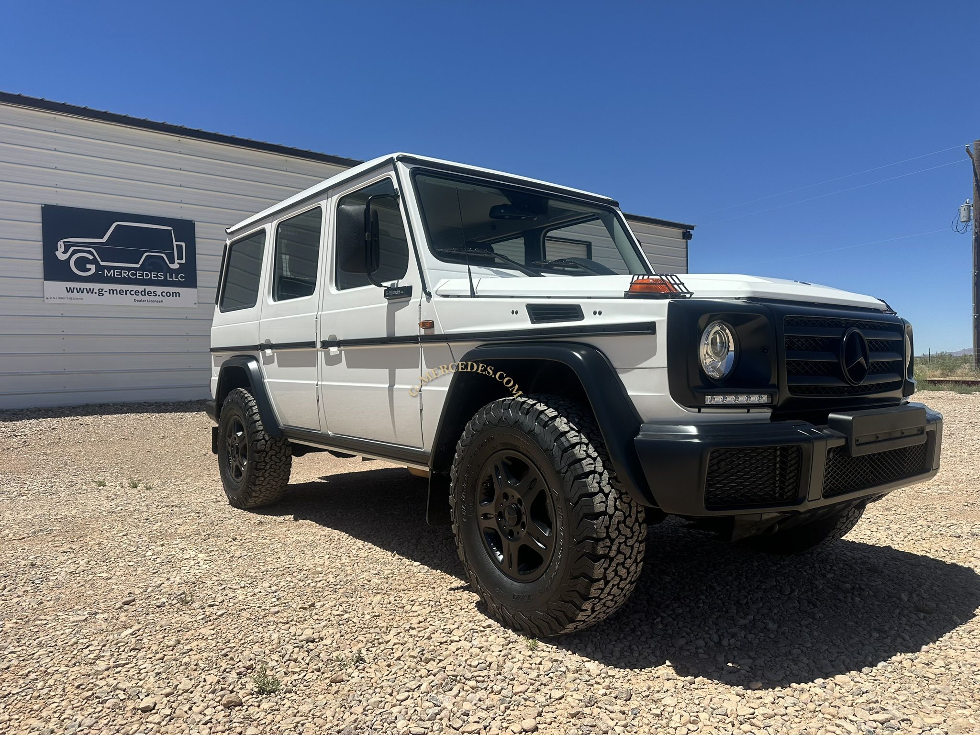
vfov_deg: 56.8
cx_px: 490
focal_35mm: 24
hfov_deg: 71.6
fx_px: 679
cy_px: 368
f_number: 1.78
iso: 80
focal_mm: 6.86
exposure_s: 1/6623
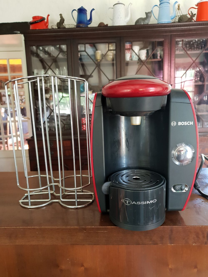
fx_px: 208
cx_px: 104
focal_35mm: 26
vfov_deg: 67.3
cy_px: 138
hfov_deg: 53.1
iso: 250
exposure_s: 1/42
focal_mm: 4.3
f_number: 1.5
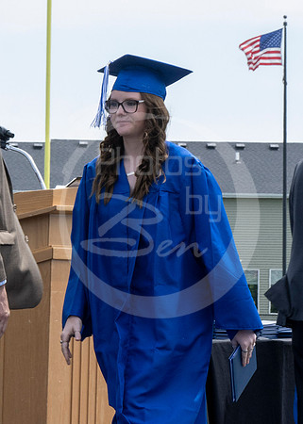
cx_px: -85
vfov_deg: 7.0
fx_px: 3459
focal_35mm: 287
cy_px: 156
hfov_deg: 5.0
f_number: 13
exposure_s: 1/250
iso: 200
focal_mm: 70
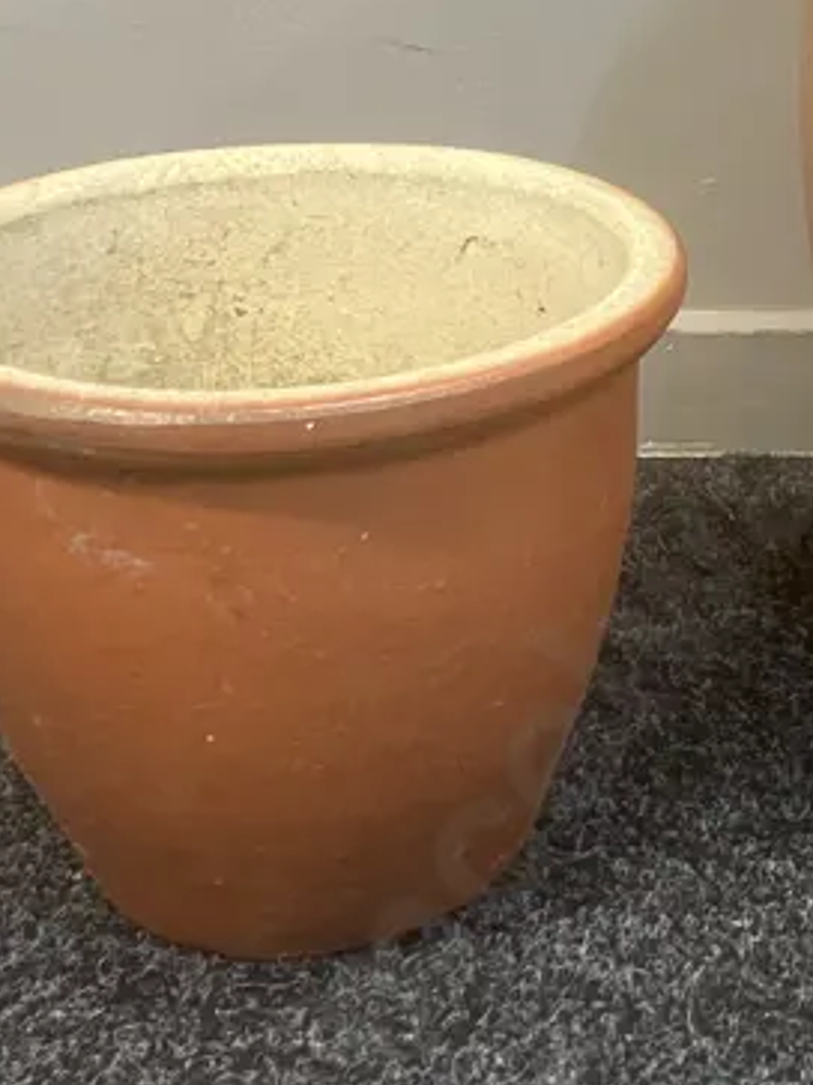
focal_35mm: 79
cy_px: 281
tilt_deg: -18.1
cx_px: 921
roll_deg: -2.2
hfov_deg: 17.9
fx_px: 2475
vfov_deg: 24.5
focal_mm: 3.99
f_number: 1.8
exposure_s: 1/33
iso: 250
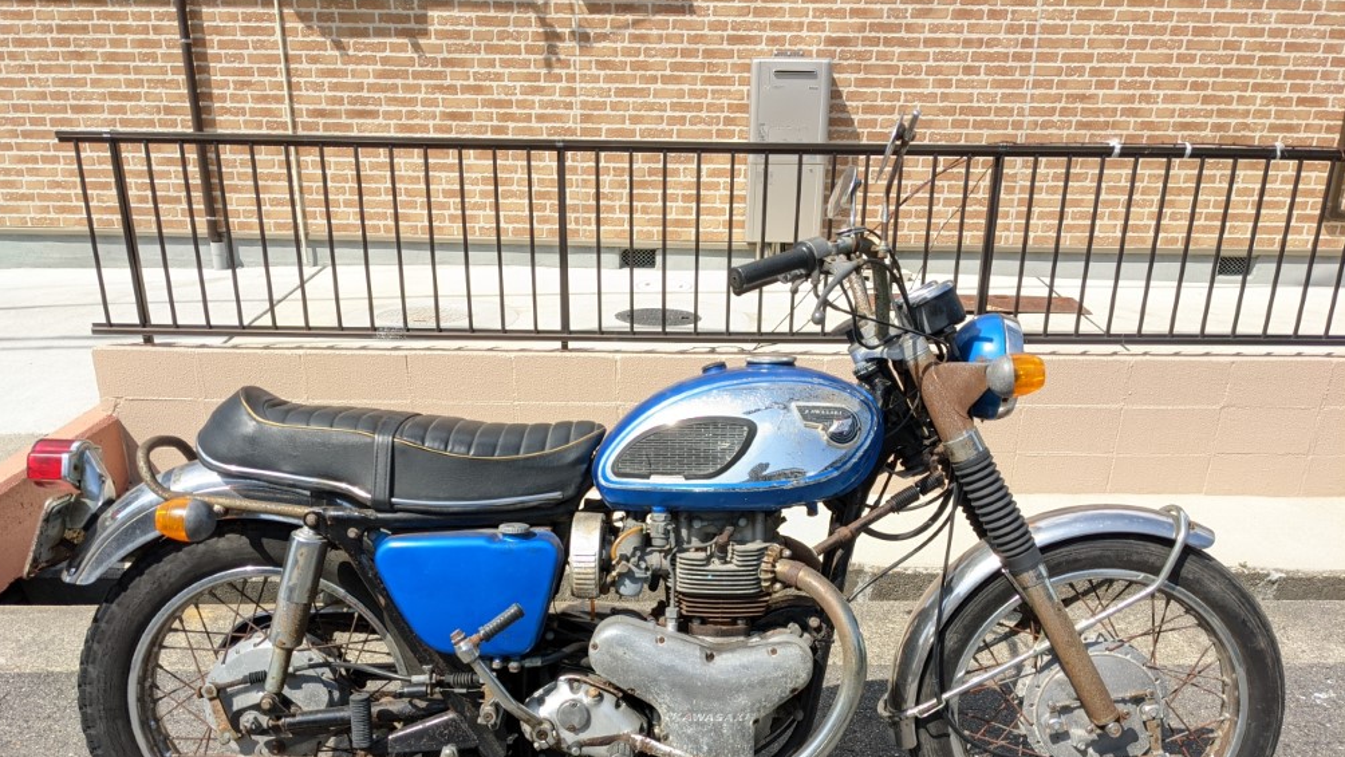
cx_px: 664
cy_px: 505
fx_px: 1070
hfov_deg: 64.3
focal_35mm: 30
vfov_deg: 38.5
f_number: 1.73
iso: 57
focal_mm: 4.38
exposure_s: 1/1957
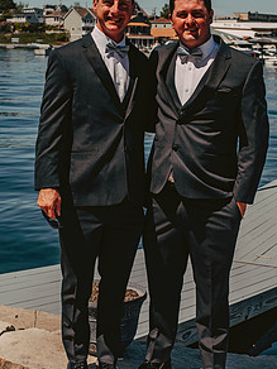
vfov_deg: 26.2
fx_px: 790
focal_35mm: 74
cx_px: 142
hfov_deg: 19.9
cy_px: 133
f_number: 7.1
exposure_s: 1/500
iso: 125
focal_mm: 50
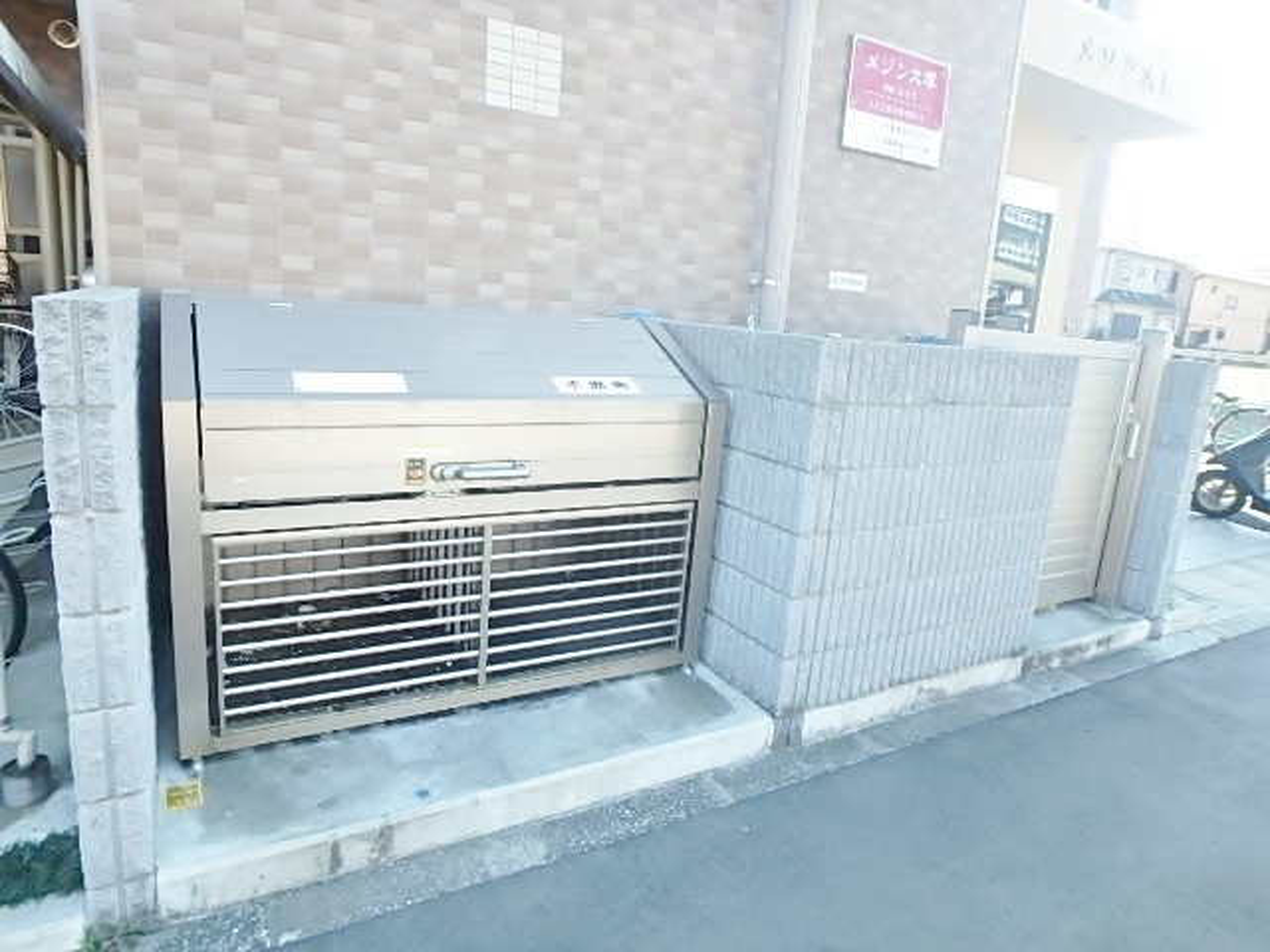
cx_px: 635
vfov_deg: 63.4
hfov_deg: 79.0
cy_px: 476
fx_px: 770
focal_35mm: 21
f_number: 3.5
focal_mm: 3.7
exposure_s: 1/250
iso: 320
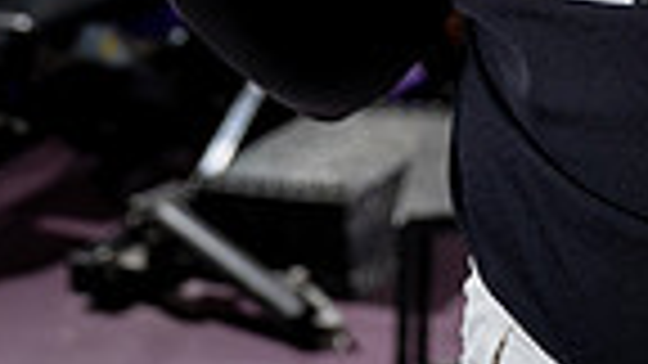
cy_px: -598
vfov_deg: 9.7
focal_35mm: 105
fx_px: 1804
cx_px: 612
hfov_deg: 19.9
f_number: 4
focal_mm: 32
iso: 640
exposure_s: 1/250
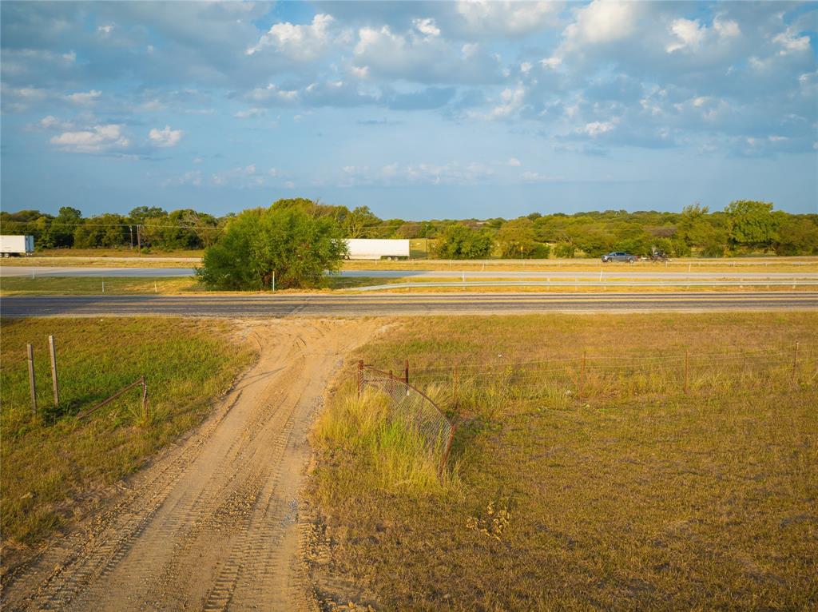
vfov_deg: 56.7
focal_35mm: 24
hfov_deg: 71.6
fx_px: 567
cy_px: 306
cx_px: 409
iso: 100
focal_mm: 12.29
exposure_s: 1/240
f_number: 2.8
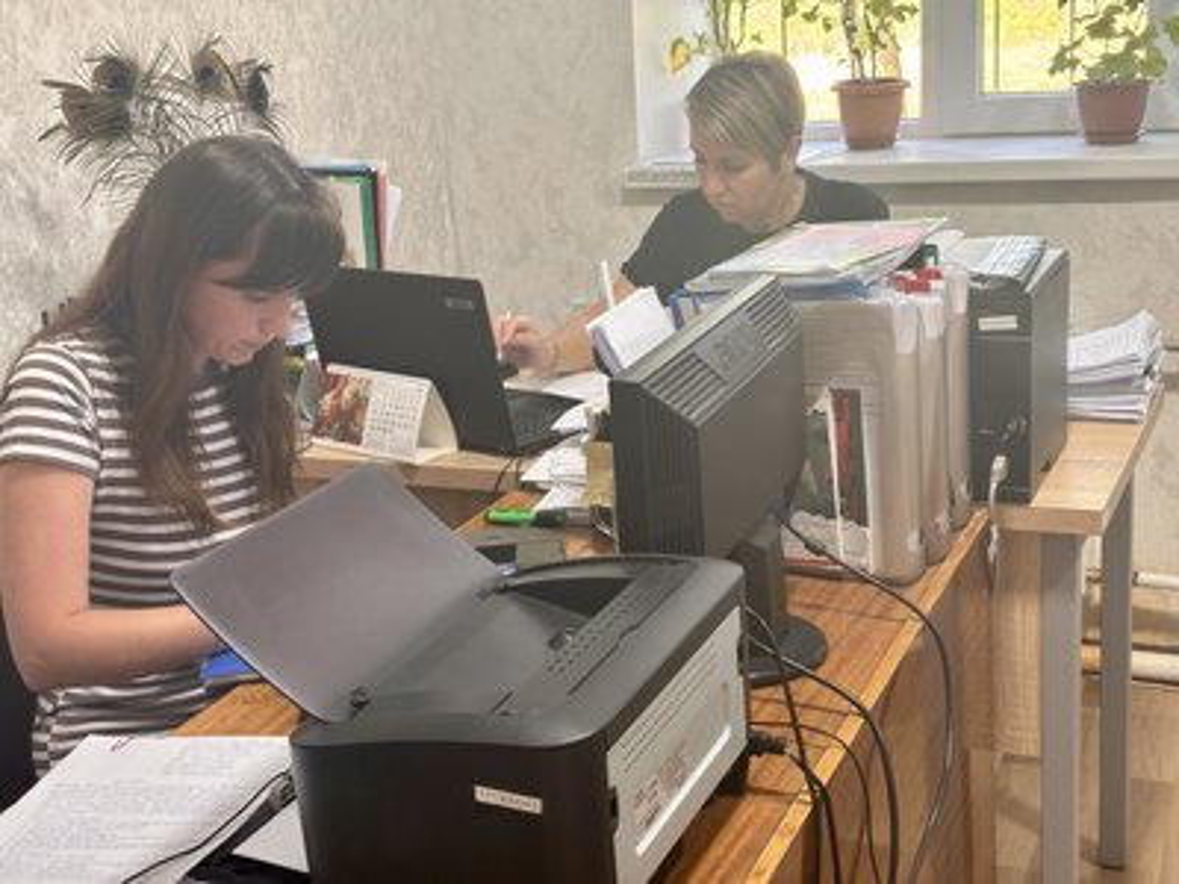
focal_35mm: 52
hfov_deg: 36.8
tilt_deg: -15.5
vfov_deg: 28.0
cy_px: 442
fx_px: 1771
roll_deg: +4.2
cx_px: 590
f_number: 1.6
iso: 100
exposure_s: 1/50
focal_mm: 5.96
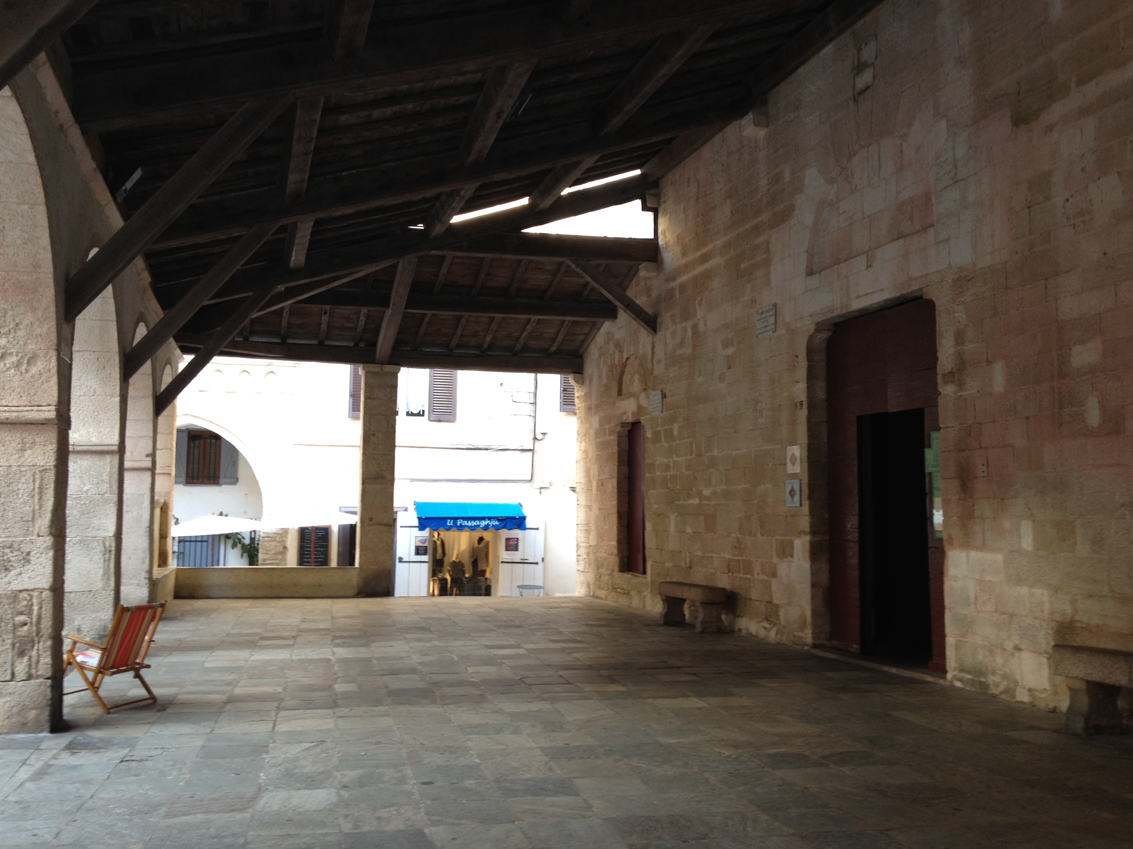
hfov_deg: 52.6
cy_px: 424
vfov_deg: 40.7
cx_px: 566
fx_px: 1146
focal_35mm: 35
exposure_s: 1/24
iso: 64
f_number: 2.4
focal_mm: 4.28
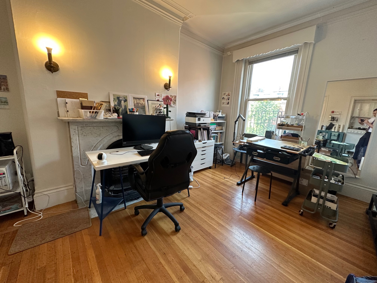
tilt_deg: -10.9
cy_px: 142
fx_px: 152
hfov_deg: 102.1
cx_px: 188
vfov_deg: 85.7
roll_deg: -2.2
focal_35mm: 14
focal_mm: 2.22
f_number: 2.2
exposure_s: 1/120
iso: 250
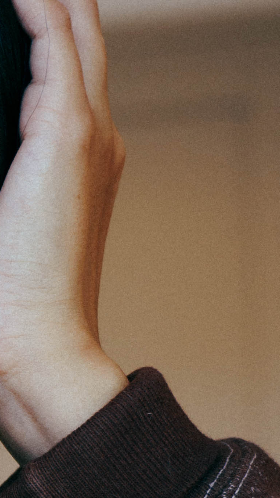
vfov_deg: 14.7
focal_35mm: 142
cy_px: 583
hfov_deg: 8.1
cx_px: -321
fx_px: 1874
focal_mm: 31
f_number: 2.8
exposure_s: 1/100
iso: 500
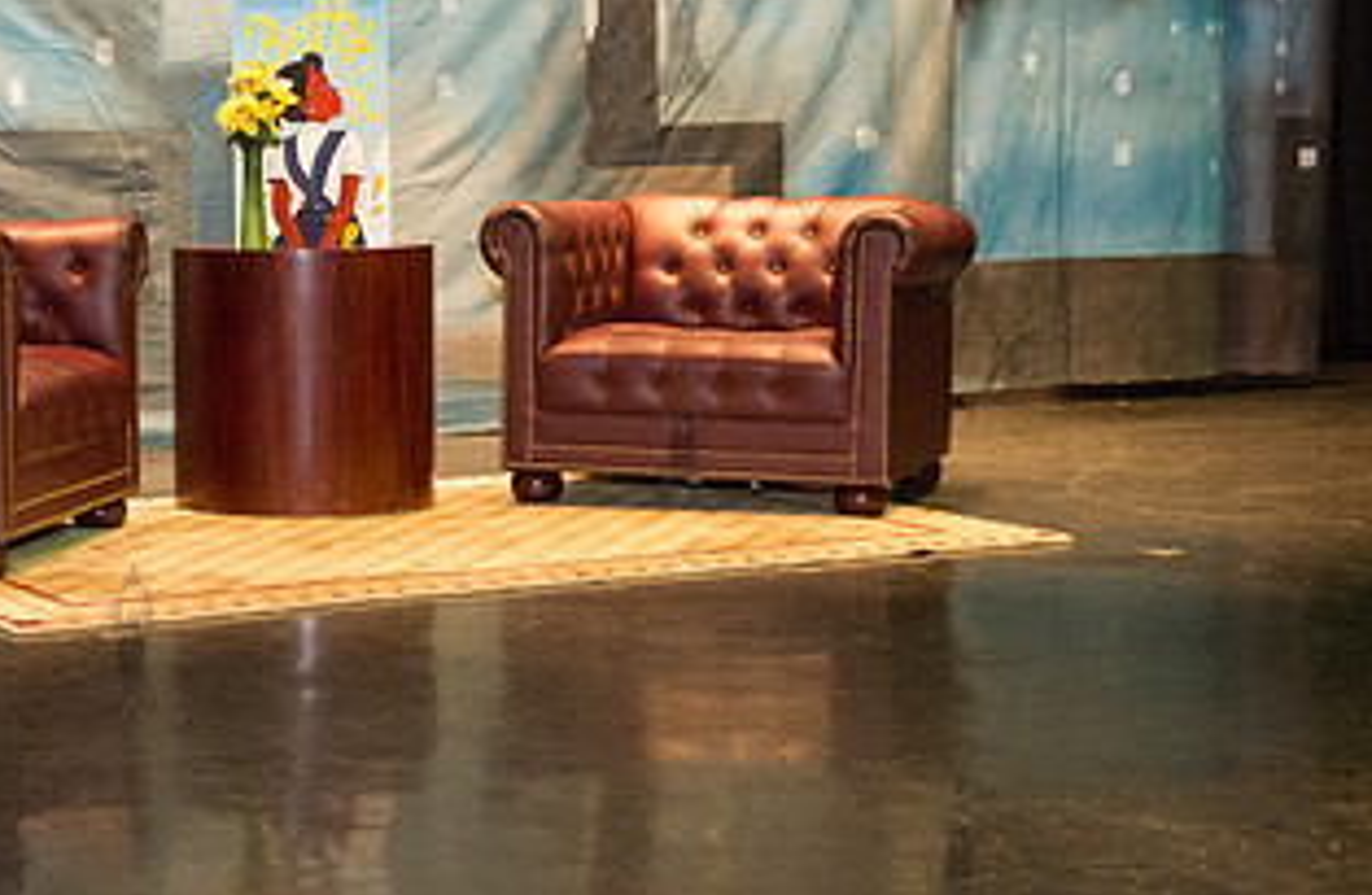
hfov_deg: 24.7
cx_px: 243
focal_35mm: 81
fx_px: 3067
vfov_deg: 16.6
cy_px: 316
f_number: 3.2
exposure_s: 1/250
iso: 3200
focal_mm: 40
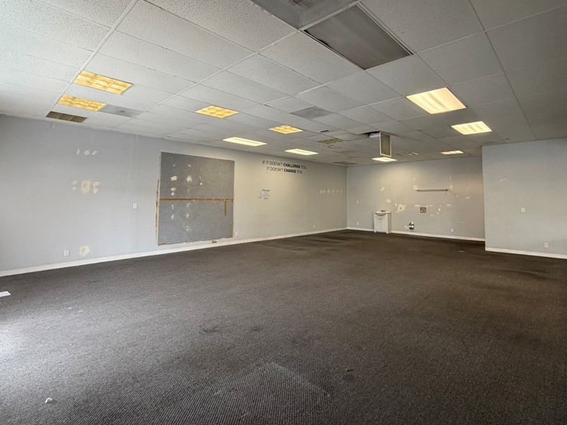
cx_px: 282
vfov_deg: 71.2
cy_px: 182
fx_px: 295
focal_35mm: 18
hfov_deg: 87.8
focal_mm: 2.22
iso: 160
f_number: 2.2
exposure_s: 1/120
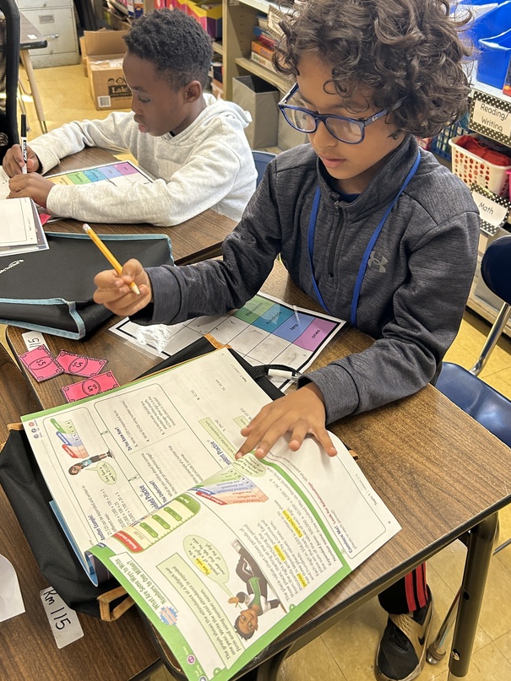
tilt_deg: -34.2
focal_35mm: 33
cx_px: 264
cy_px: 286
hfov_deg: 42.9
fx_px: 650
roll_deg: -0.3
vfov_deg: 55.1
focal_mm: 5.7
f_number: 1.5
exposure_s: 1/60
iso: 160
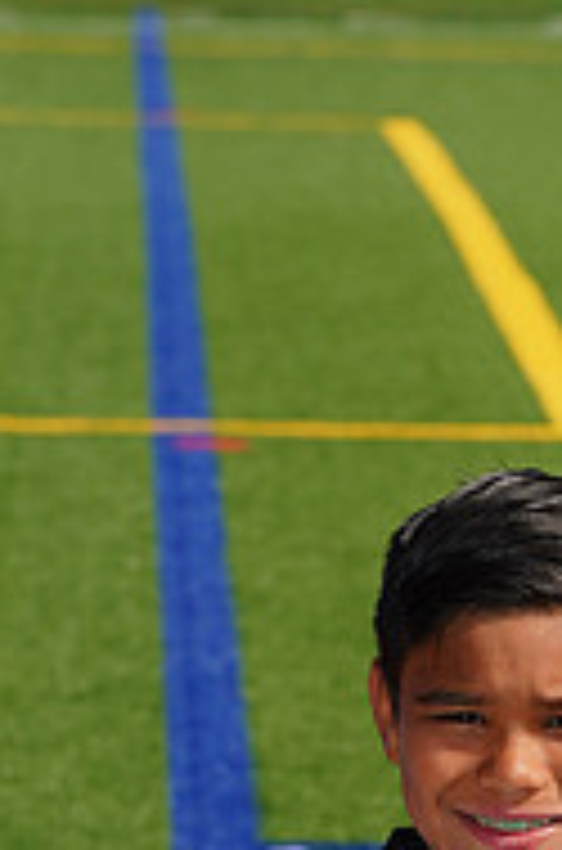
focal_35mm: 563
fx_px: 13256
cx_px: 486
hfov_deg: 2.4
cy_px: 1255
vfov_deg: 3.7
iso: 100
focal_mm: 183
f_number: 11
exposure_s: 1/250
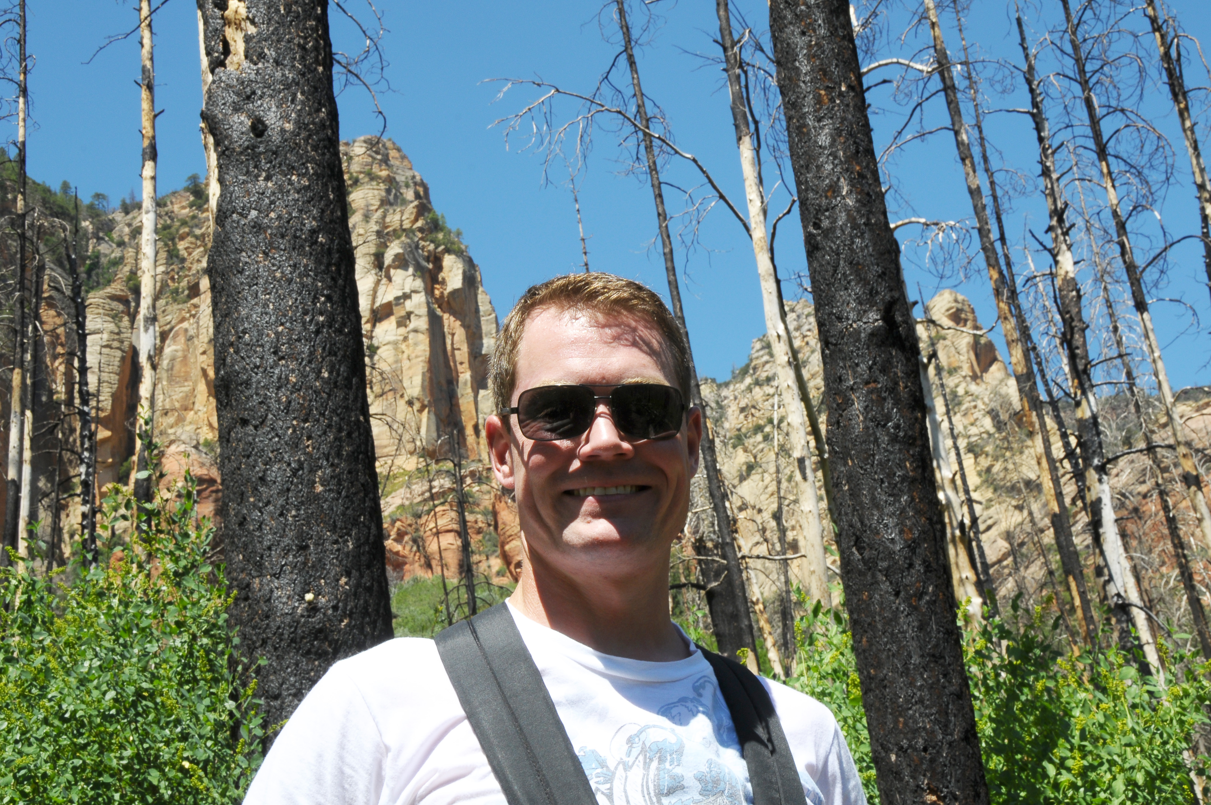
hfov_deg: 41.2
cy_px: 402
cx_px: 606
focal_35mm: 48
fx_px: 1613
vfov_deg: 28.0
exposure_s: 1/100
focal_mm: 32
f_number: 18
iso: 200
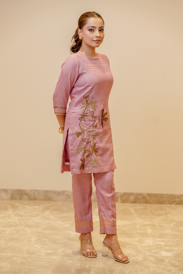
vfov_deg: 23.9
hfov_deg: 16.1
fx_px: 648
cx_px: 92
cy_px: 137
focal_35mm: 85
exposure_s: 1/160
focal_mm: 85
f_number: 2.8
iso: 800
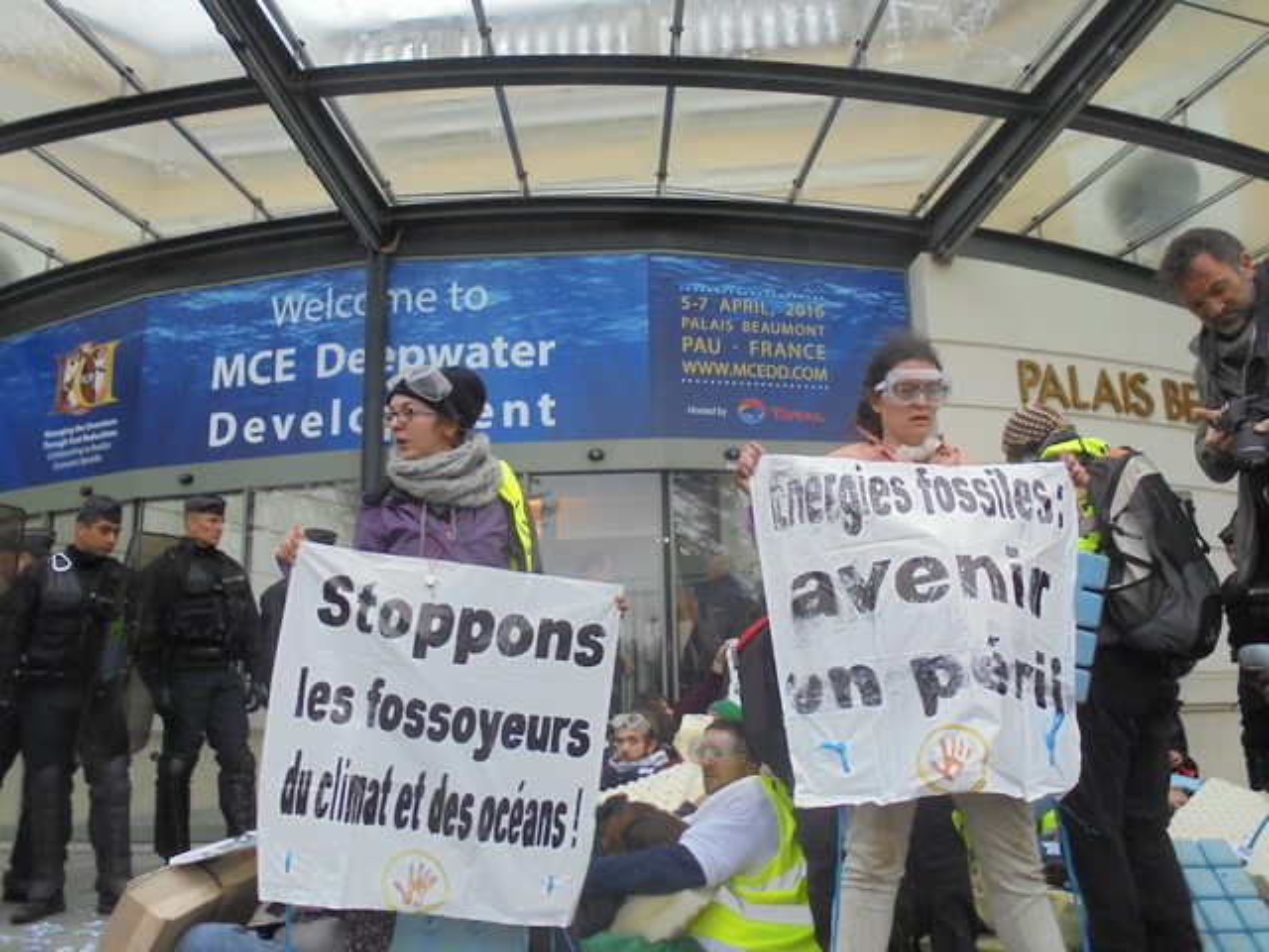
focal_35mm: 29
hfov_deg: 61.7
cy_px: 476
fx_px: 1063
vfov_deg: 48.2
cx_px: 634
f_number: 3.7
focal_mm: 5.3
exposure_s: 1/30
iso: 200
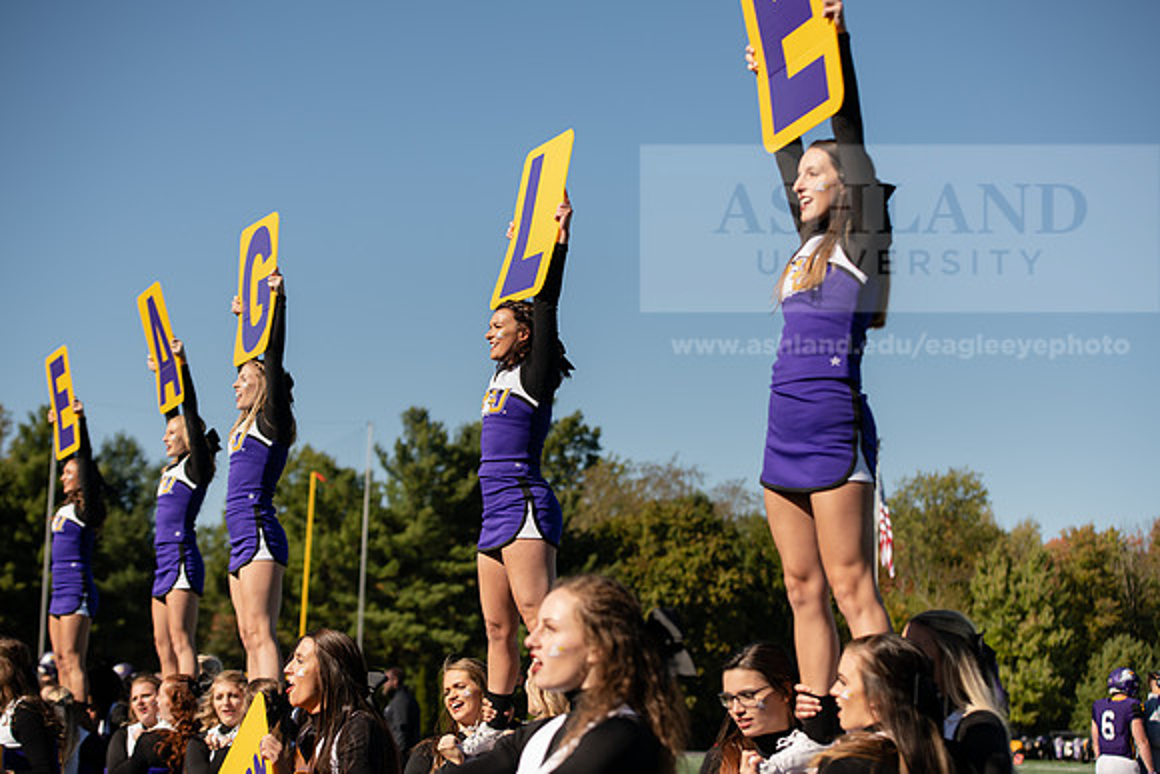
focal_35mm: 70
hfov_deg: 28.8
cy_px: 387
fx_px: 2256
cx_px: 580
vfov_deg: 19.5
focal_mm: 70
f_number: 4
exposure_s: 1/2000
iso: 160
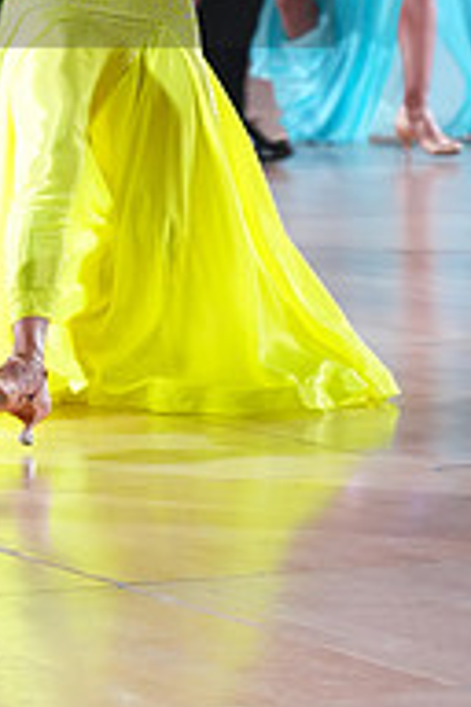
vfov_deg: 6.5
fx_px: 6221
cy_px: -74
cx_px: -171
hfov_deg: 4.3
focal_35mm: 317
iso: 3200
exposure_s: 1/250
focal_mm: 105
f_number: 4
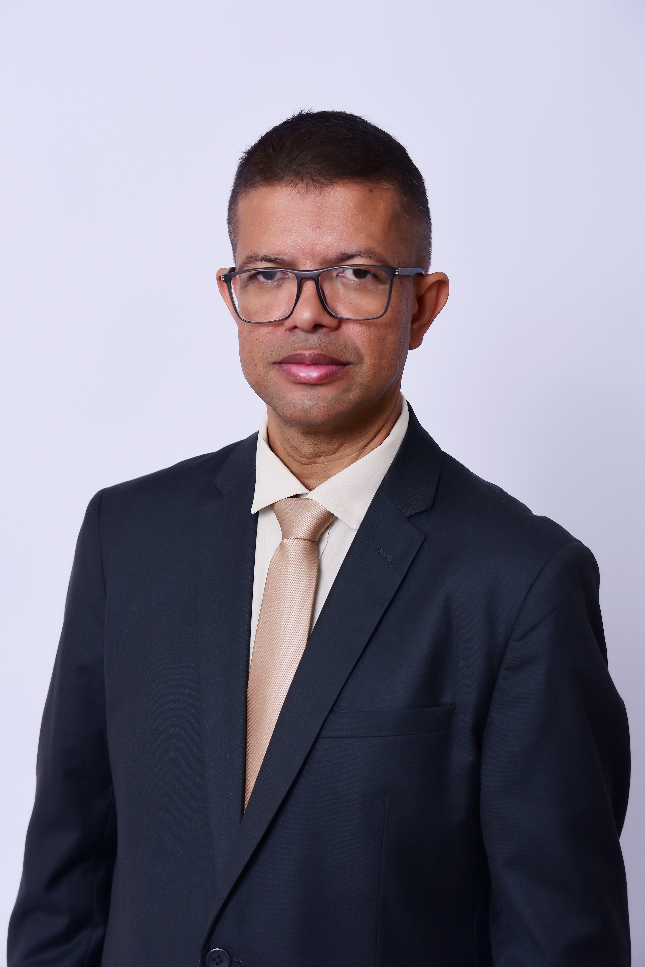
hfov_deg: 18.2
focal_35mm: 75
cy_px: 484
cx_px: 322
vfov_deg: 27.0
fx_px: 2015
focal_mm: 50
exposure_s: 1/160
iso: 125
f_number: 5
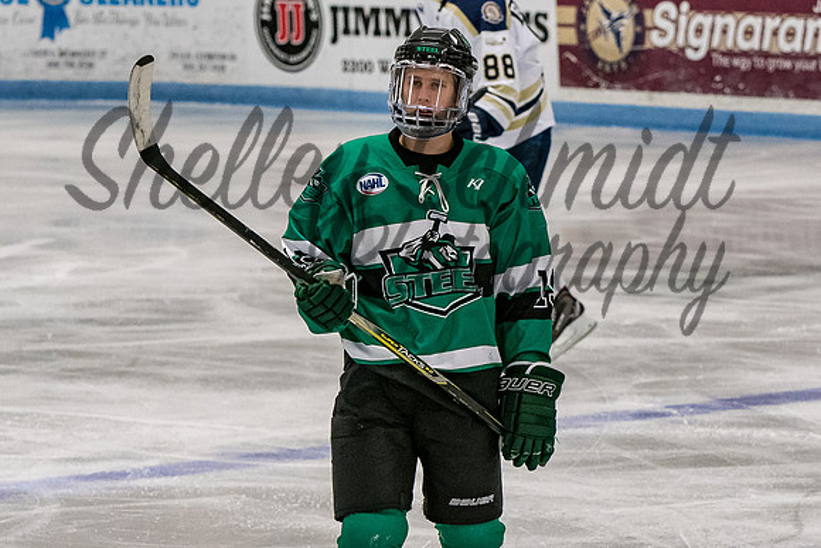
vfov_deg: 4.6
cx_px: 420
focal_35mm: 297
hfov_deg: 6.9
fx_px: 6783
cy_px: 244
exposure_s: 1/800
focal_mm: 122
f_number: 4
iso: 2500
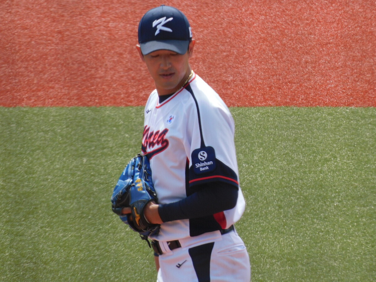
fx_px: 13034
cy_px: 141
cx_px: 188
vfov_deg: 1.2
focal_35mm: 1200
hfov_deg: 1.7
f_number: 6
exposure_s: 1/320
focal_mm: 215
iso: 125
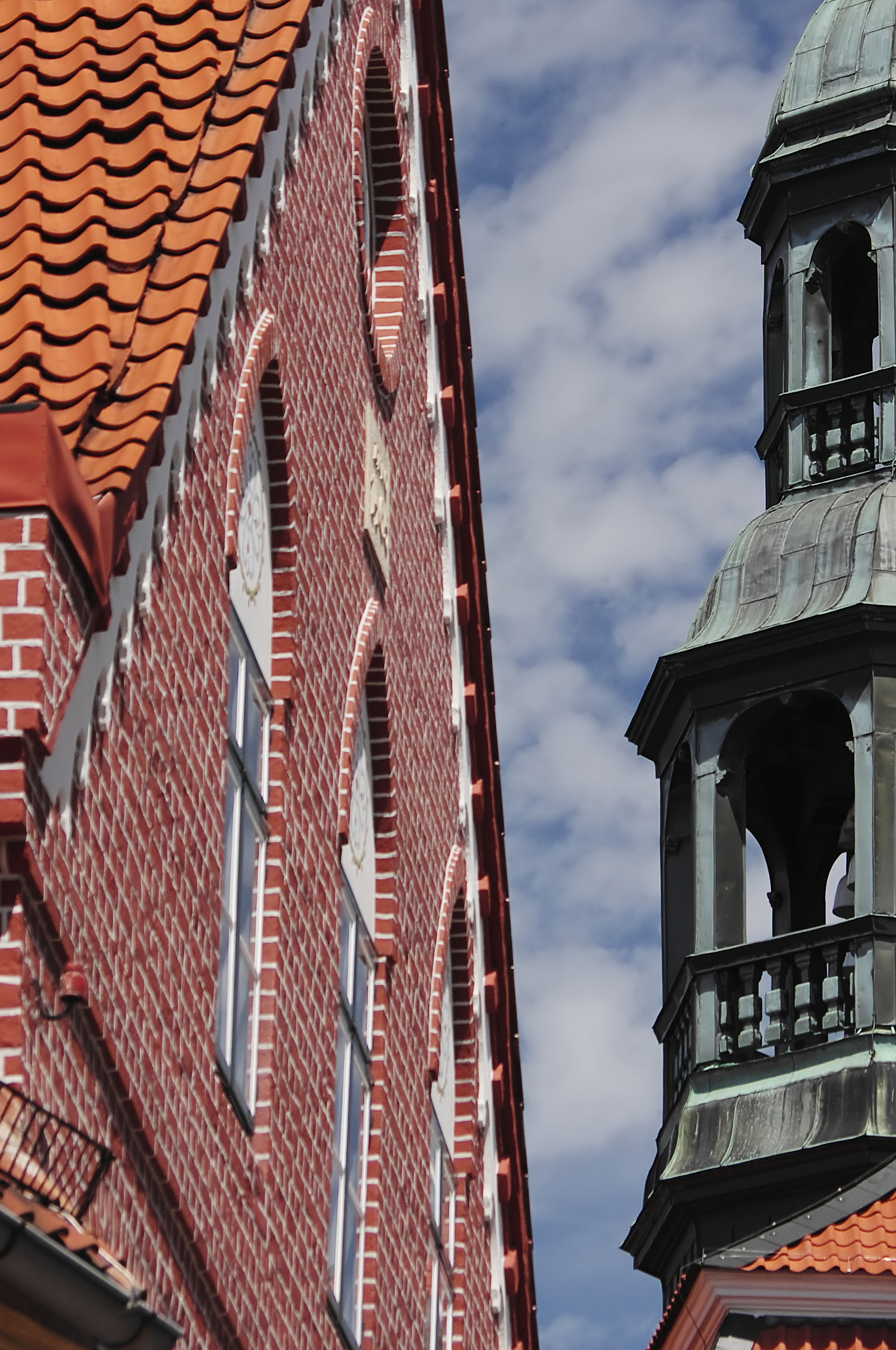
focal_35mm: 202
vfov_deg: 10.2
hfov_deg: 6.8
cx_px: 722
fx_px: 7559
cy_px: 363
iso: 200
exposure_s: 1/250
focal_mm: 80
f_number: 8
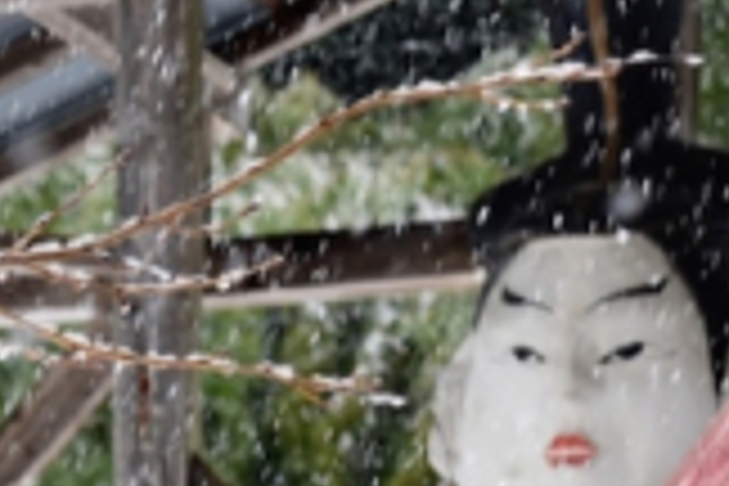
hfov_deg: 3.7
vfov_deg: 2.5
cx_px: 752
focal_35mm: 555
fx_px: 11247
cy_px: 295
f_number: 7.1
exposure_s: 1/200
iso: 400
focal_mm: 75
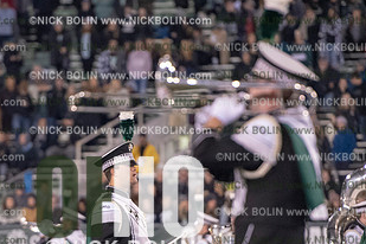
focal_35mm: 375
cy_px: 213
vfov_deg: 3.7
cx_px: 120
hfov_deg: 5.5
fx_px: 3812
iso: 5000
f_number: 3.2
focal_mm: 200
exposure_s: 1/1250
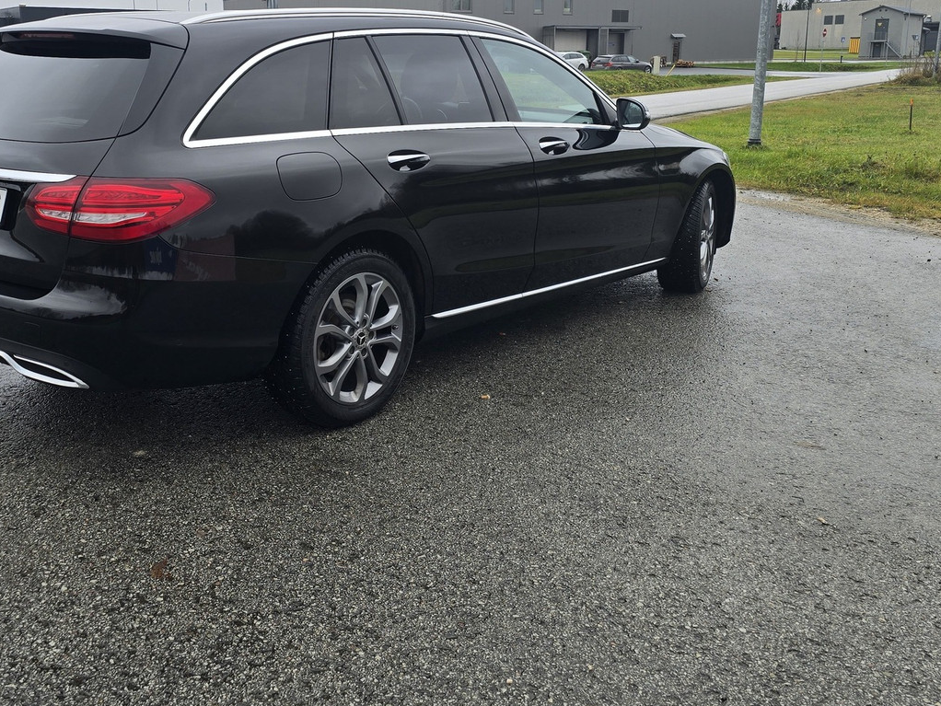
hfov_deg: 50.8
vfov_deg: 39.4
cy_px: 258
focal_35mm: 36
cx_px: 355
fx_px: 979
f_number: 1.7
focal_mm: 6.3
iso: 32
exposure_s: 1/180
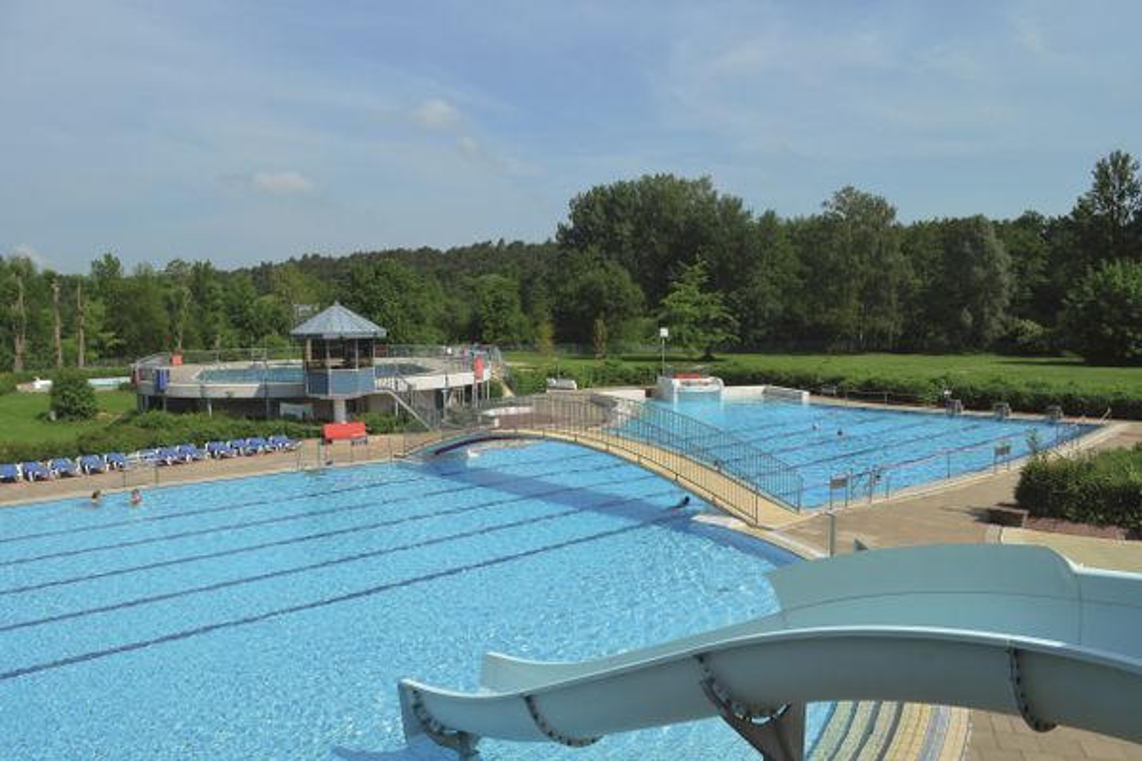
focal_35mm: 27
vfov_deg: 47.9
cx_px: 571
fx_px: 856
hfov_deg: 67.4
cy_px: 380
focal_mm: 18
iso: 100
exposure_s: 1/320
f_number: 9
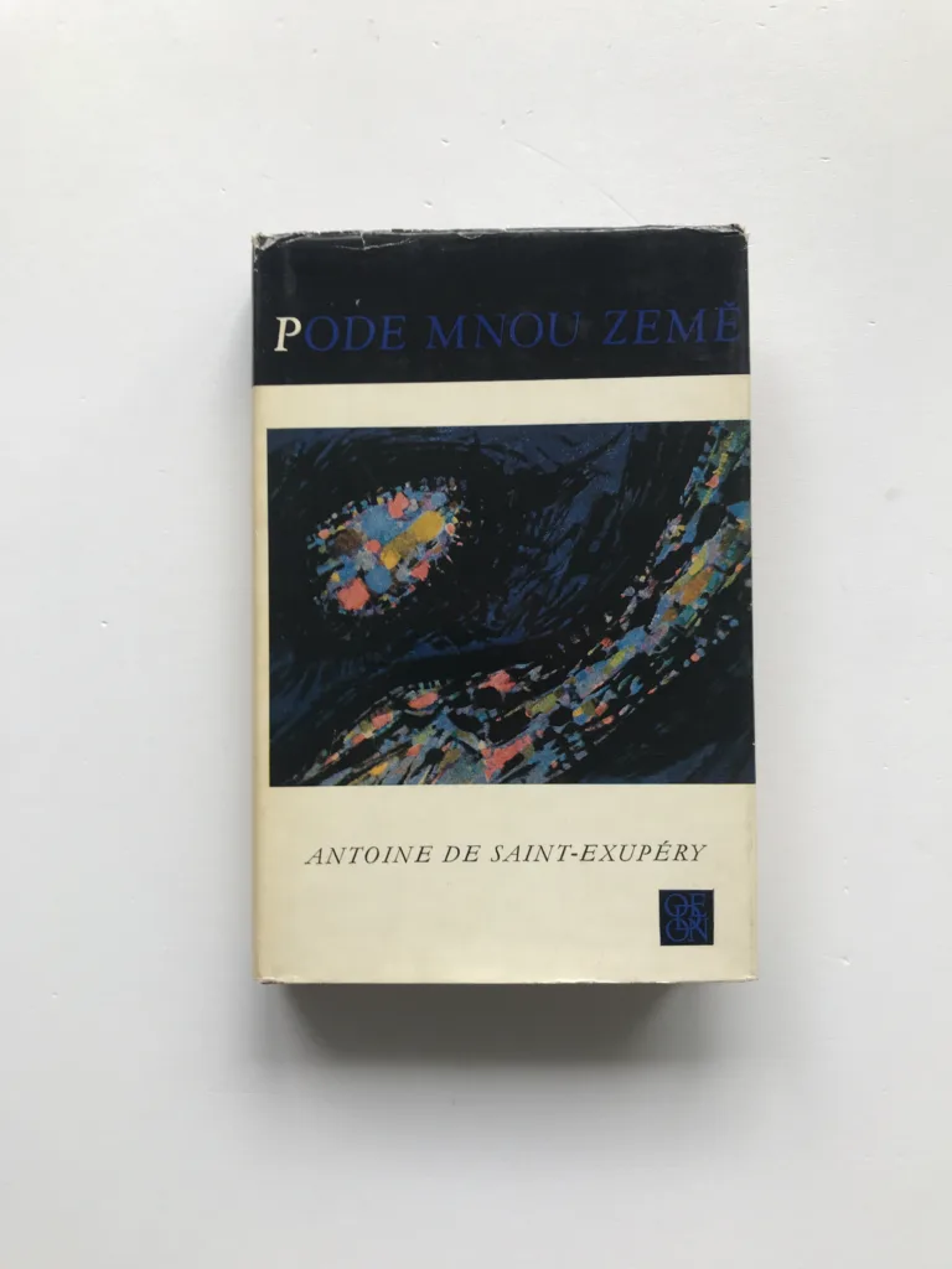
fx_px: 1027
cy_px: 634
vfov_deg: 63.4
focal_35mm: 28
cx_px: 476
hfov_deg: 49.7
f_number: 1.8
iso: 25
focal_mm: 3.99
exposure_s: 1/100
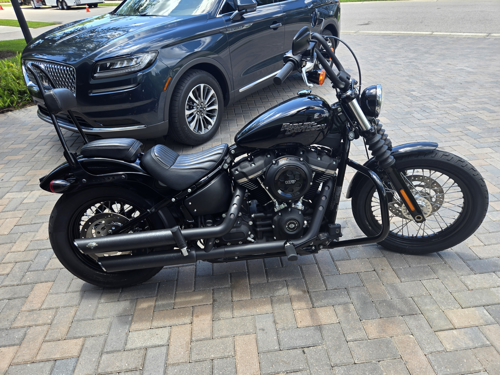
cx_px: 250
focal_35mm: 23
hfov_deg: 73.9
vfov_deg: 58.9
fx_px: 332
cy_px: 188
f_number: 1.8
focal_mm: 5.4
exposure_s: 1/319
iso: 25
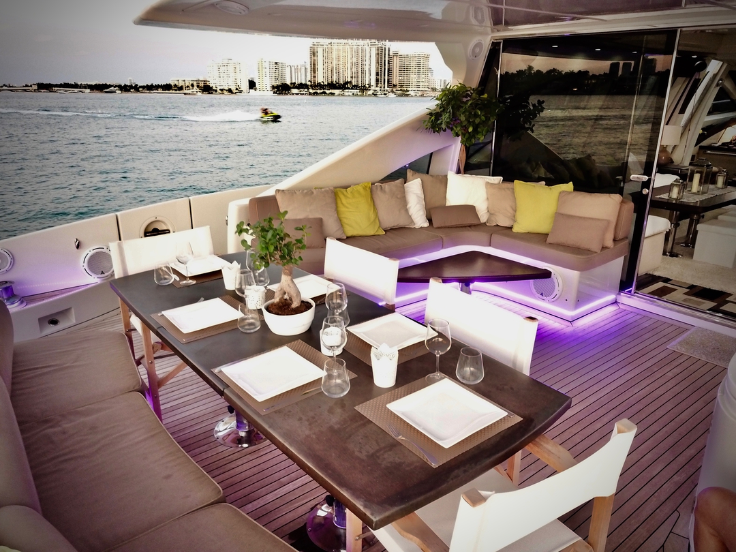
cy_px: 276
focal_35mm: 26
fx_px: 553
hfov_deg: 67.3
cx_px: 368
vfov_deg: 53.1
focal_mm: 4.73
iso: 518
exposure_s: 1/25
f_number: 2.2
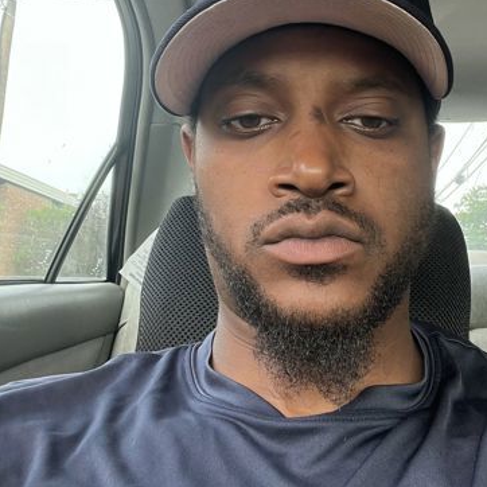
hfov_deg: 39.0
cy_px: 131
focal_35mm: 43
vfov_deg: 38.3
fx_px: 684
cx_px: 295
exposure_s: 1/73
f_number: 2.2
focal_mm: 2.71
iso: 100
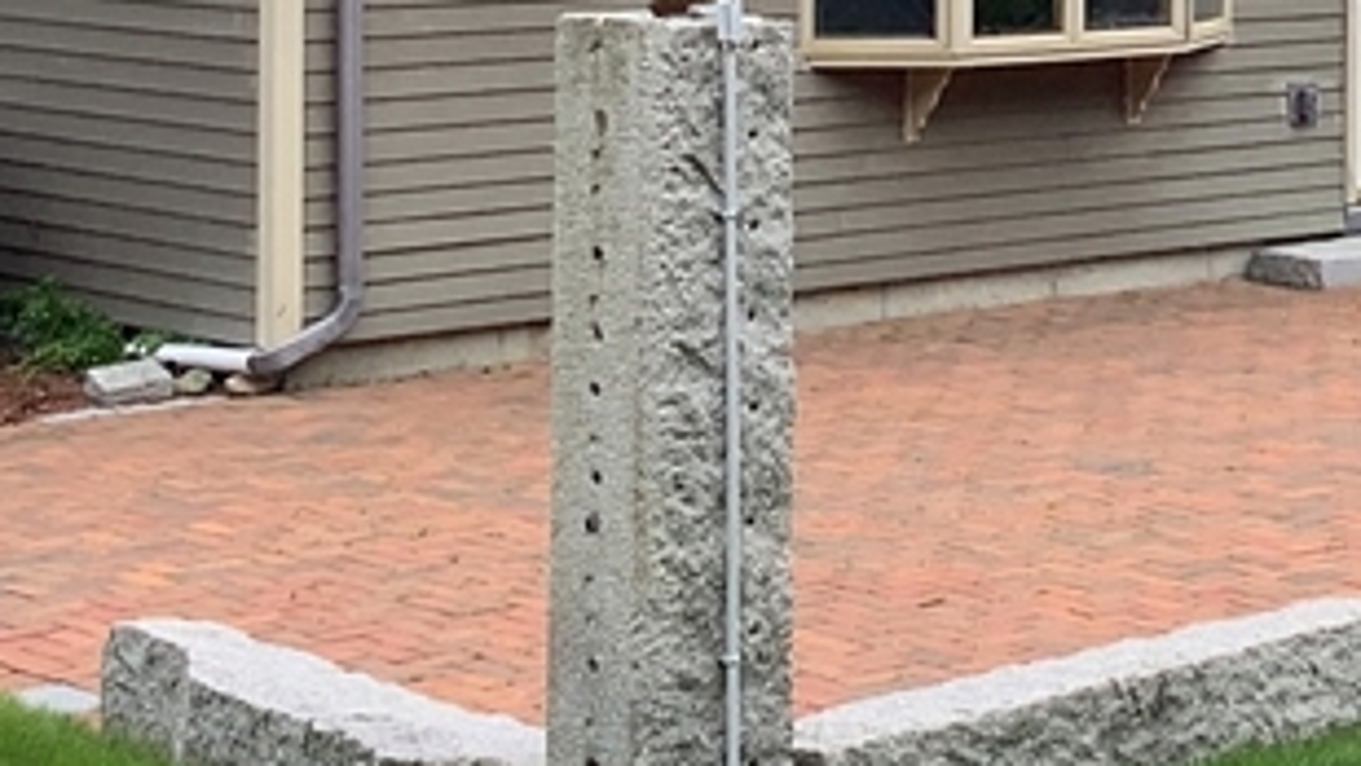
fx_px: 4043
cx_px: 1291
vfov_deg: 10.6
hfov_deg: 18.7
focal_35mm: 112
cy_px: -251
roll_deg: -1.1
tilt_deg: -1.0
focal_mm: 3.3
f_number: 2.4
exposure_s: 1/403
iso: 25
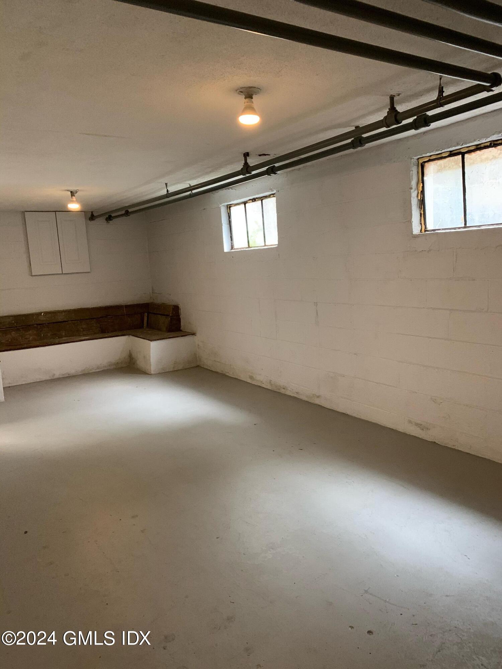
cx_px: 251
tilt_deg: -8.0
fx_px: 503
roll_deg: +2.7
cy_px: 334
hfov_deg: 53.1
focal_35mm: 26
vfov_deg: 67.3
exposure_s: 1/30
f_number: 1.8
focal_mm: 4.25
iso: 400
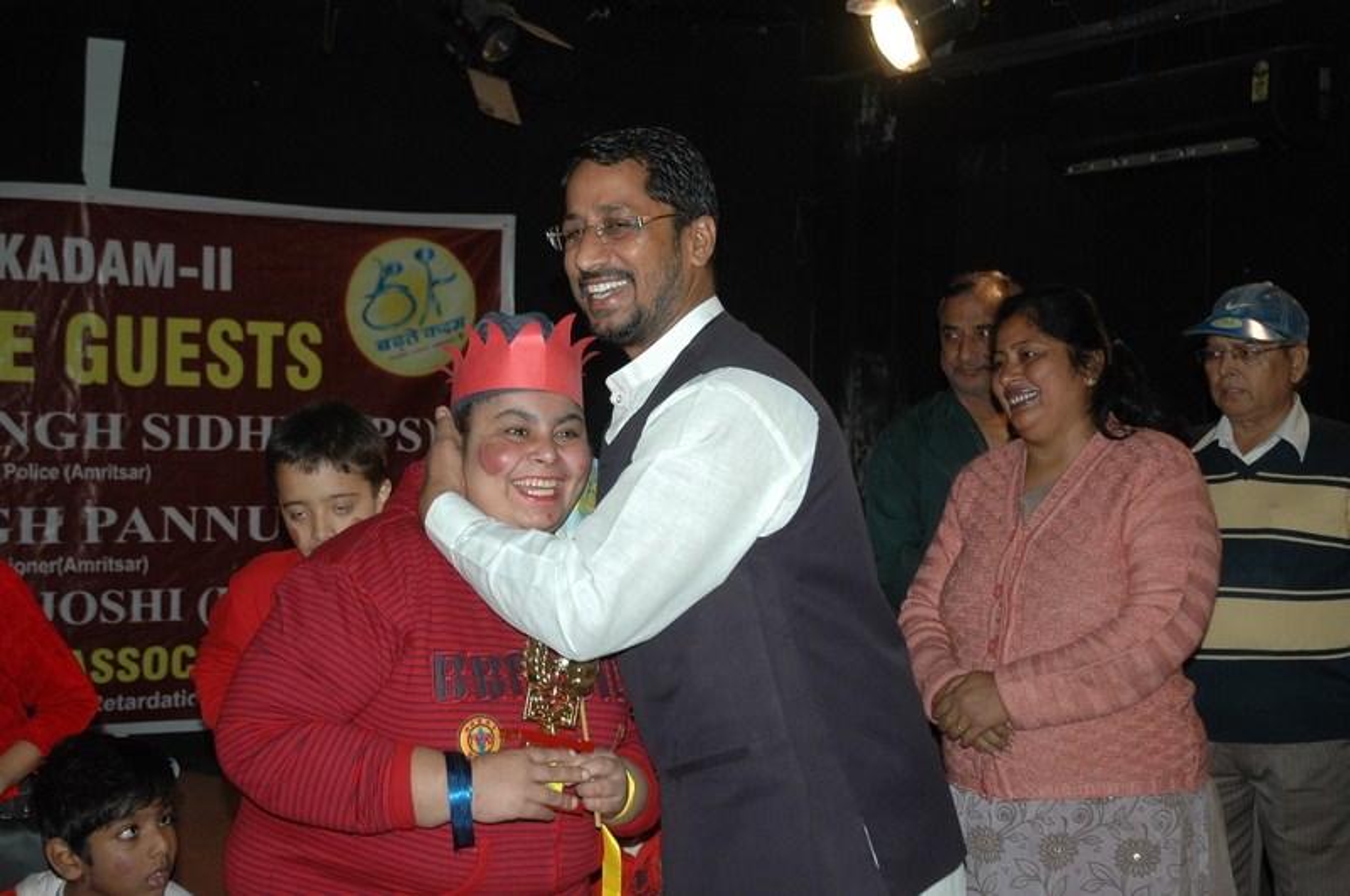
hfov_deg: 37.9
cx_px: 675
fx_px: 1966
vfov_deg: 25.7
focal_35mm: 52
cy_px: 448
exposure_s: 1/125
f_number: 4.5
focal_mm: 35
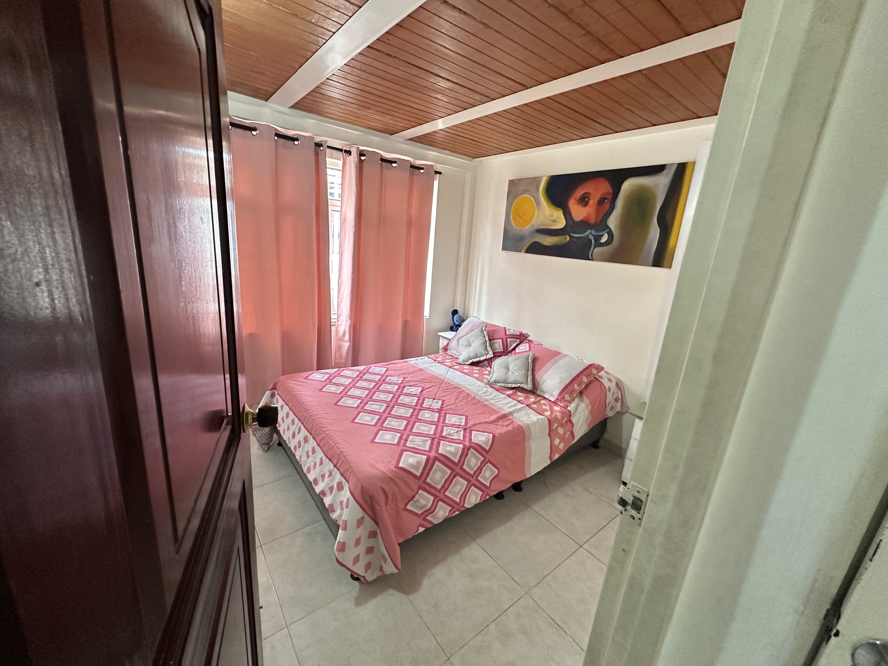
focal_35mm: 14
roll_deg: -5.5
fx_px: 359
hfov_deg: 102.1
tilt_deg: -15.2
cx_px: 444
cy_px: 333
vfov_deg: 85.7
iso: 320
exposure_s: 1/86
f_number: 2.2
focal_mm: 2.22
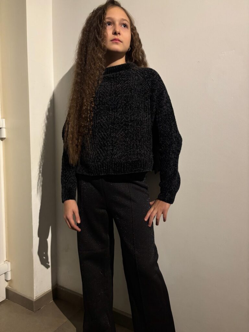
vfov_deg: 67.3
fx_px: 249
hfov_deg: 53.1
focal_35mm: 26
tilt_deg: -5.2
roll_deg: -1.4
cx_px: 124
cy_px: 166
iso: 400
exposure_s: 1/50
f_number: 1.6
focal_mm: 5.96
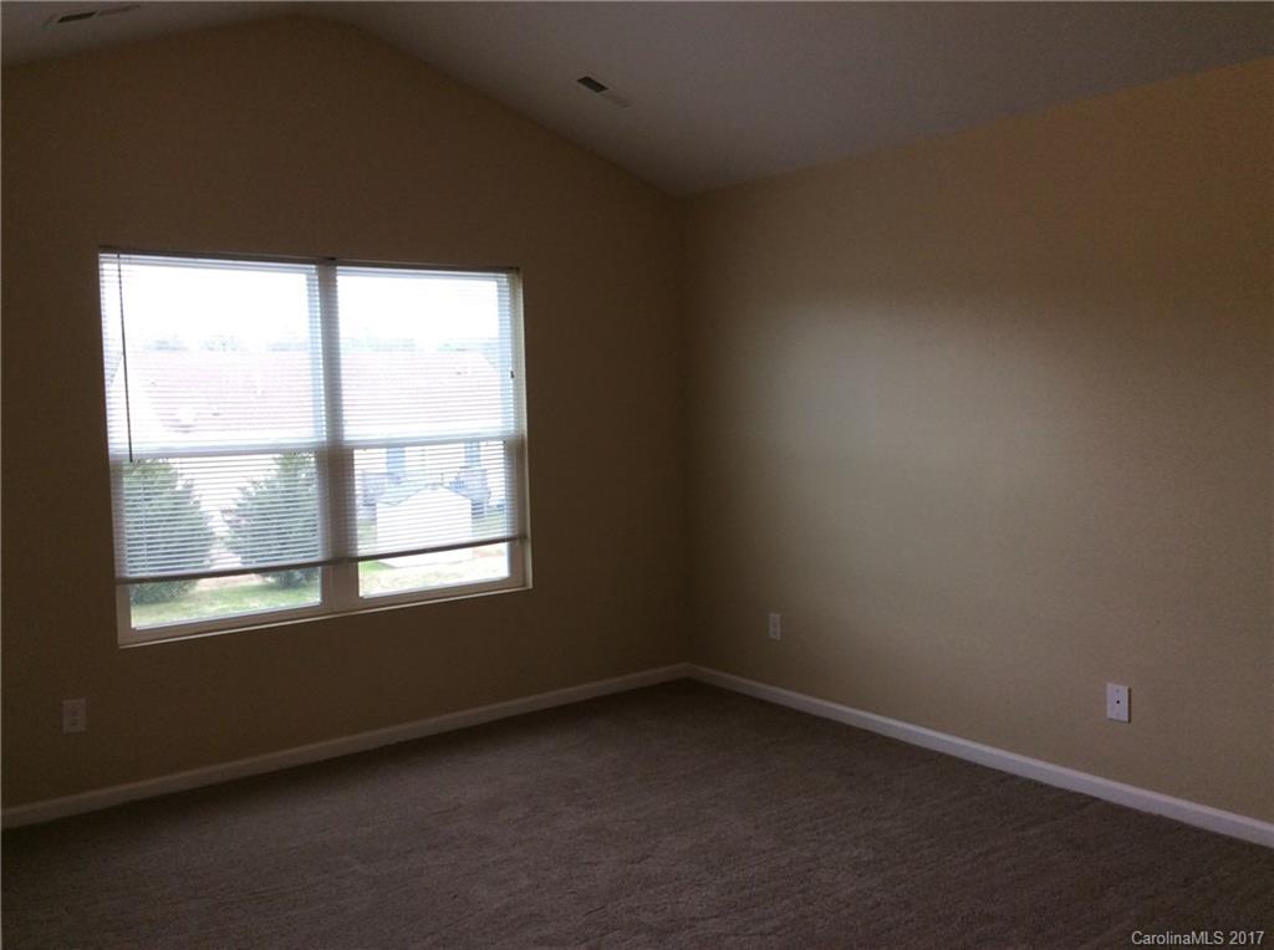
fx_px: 1176
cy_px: 475
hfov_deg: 56.9
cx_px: 637
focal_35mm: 32
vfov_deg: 44.0
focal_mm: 3.3
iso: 32
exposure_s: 1/40
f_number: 2.4
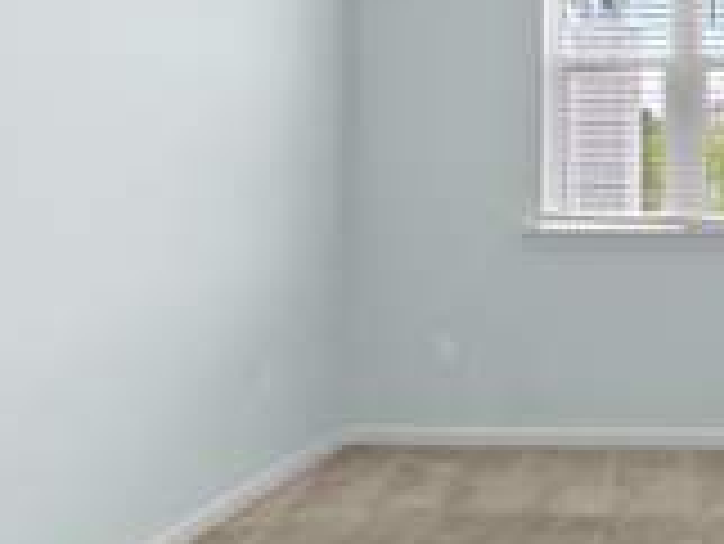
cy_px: 162
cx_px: 773
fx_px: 900
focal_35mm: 43
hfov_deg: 37.5
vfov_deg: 33.2
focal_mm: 10
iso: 100
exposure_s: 1/5
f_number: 6.3
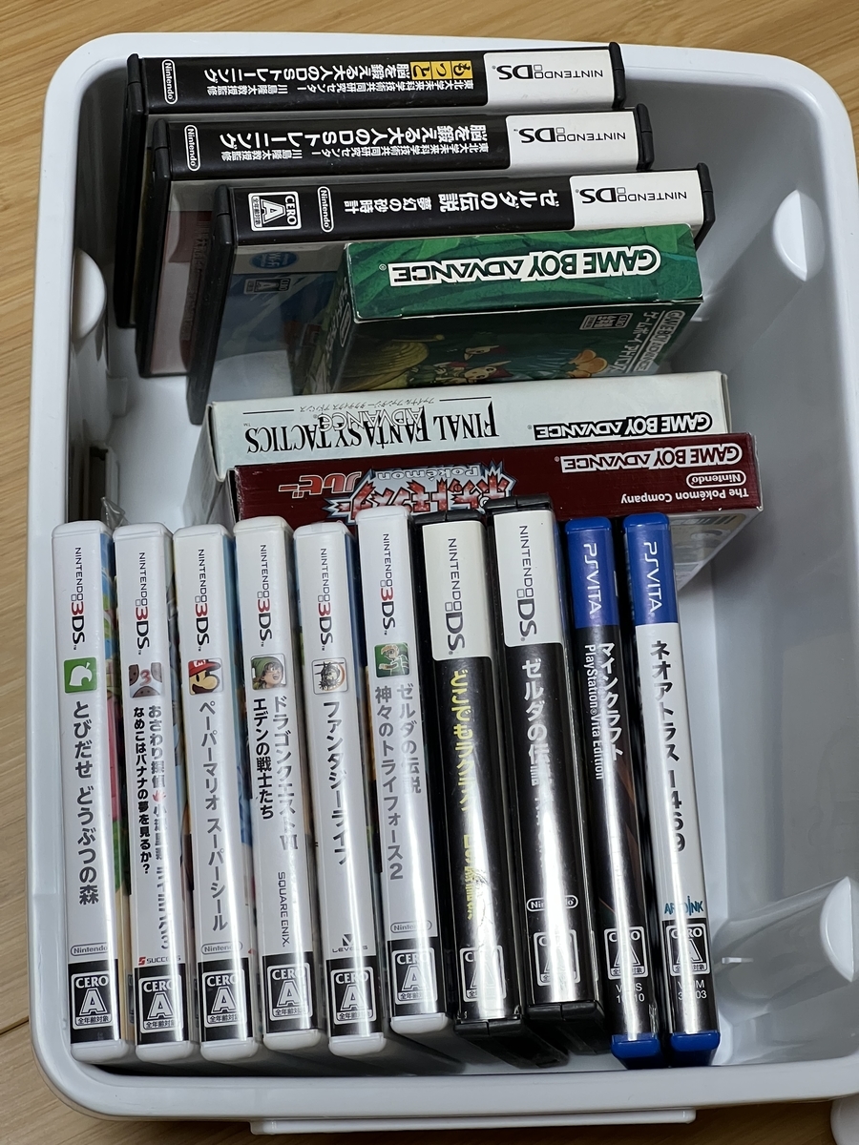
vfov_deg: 25.3
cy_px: 572
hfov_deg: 19.1
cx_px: 430
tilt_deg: -70.9
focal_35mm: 77
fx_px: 2548
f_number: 2.8
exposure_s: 1/50
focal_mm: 9
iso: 250
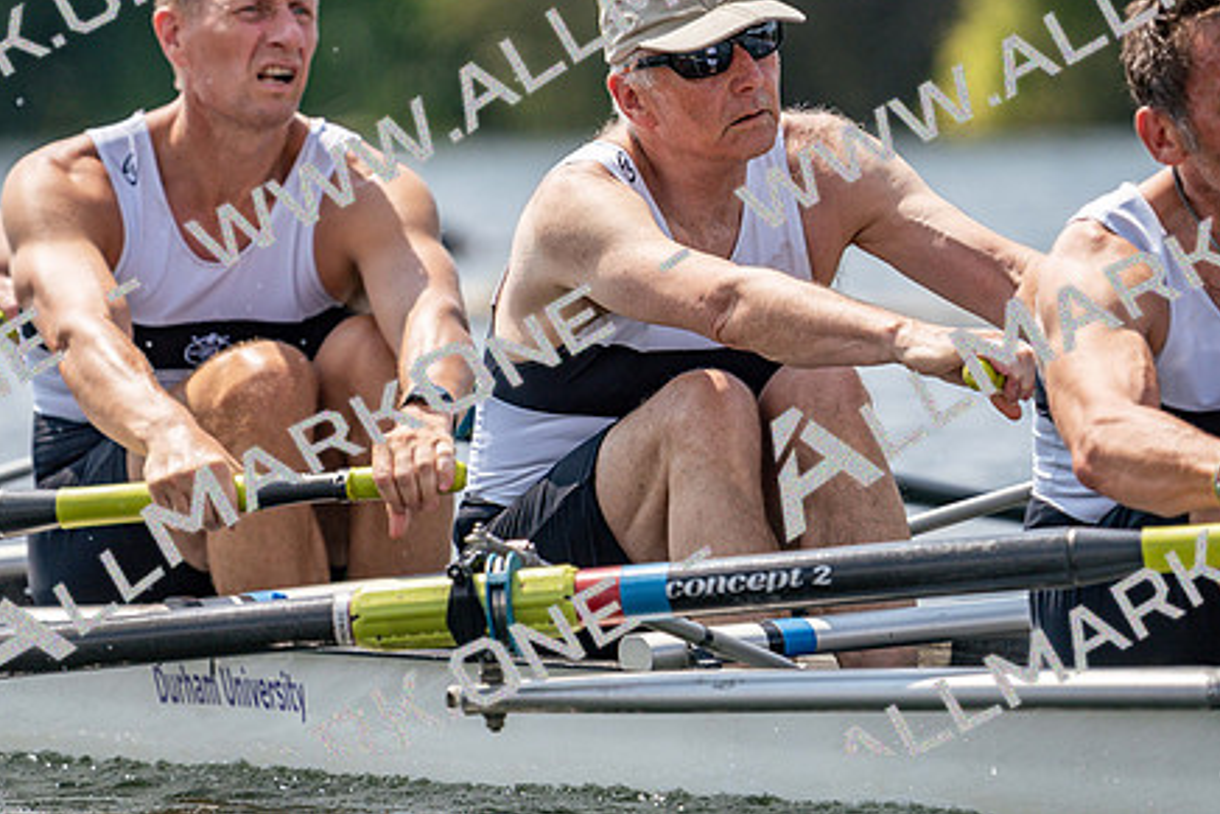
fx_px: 19051
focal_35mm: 562
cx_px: 532
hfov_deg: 3.7
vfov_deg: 2.4
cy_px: 276
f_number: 6.3
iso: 250
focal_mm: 422
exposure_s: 1/1600
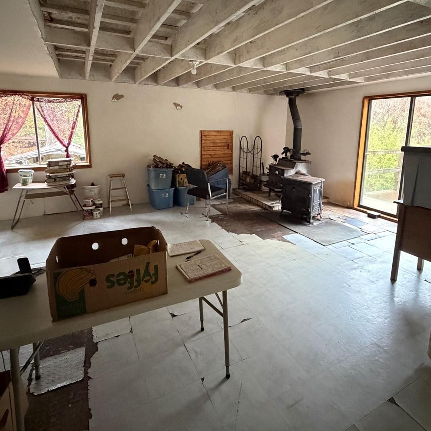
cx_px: 229
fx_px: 282
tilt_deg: -10.4
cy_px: 174
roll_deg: -0.6
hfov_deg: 74.7
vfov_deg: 74.1
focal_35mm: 20
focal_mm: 2.22
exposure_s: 1/60
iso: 1250
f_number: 2.2
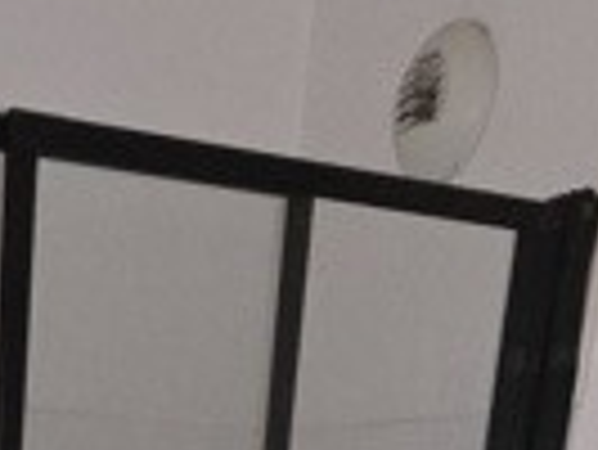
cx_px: 18
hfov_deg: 24.0
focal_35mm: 78
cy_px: 1044
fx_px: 1349
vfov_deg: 14.0
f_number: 2.2
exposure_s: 1/39
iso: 320
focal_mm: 2.2
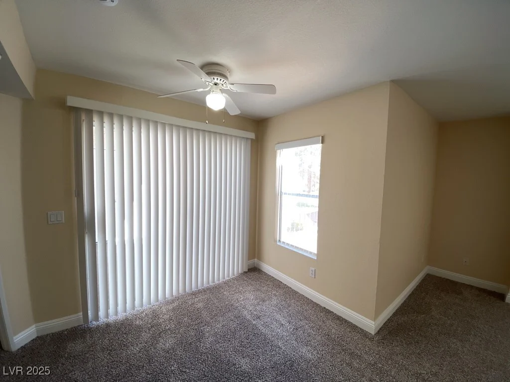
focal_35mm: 13
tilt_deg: -4.4
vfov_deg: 89.9
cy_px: 191
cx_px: 255
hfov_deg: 106.2
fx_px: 192
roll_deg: -1.1
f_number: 2.4
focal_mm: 1.54
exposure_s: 1/60
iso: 40
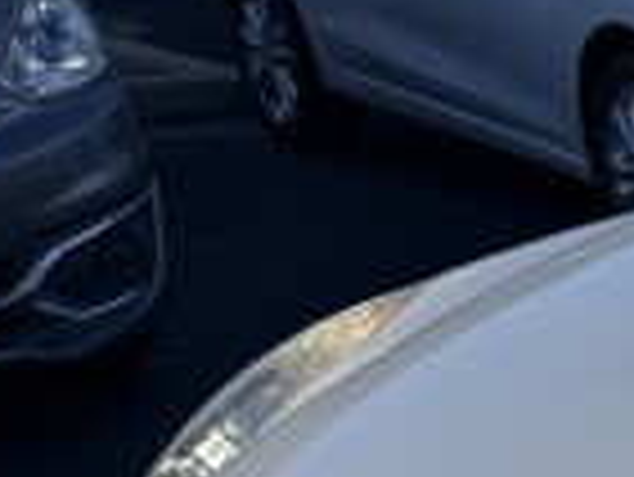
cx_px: 1592
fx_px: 2493
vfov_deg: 10.4
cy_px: 819
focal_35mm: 136
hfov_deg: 11.5
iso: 80
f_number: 1.78
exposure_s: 1/5319
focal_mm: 6.76
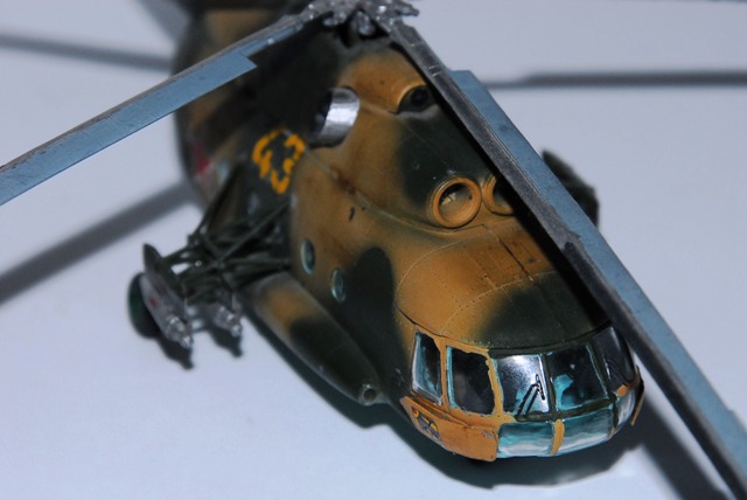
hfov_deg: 13.7
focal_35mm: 150
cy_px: 250
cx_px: 374
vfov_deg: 9.2
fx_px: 3115
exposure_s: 1/30
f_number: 8
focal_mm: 100
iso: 400
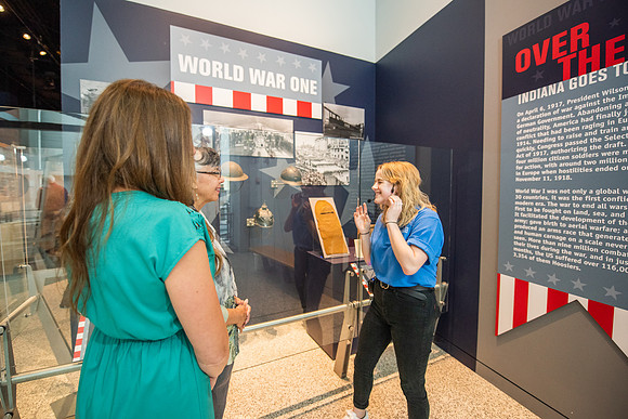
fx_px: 262
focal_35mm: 15
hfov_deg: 100.1
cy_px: 203
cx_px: 293
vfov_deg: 77.2
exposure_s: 1/200
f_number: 2.8
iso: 1600
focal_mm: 14
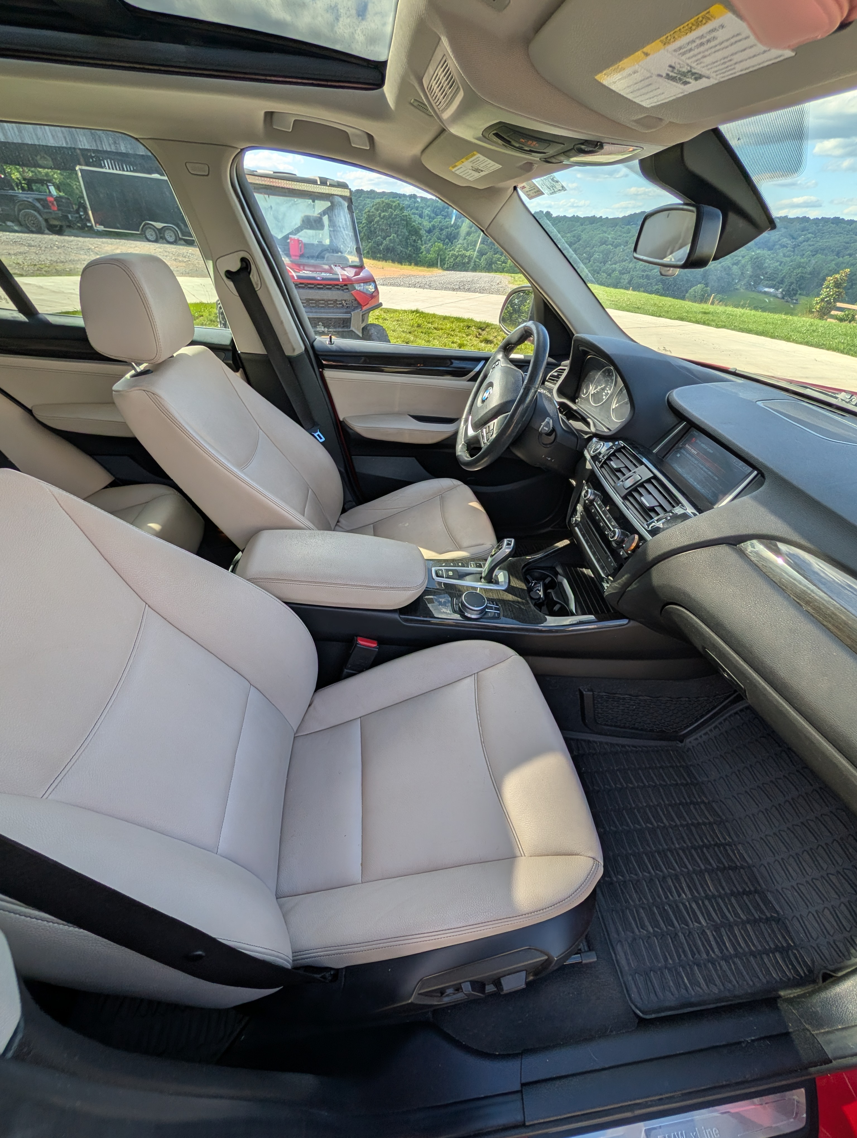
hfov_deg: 94.6
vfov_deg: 110.5
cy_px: 569
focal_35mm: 12
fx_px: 395
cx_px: 428
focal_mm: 2.02
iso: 57
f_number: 1.7
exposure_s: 1/1300
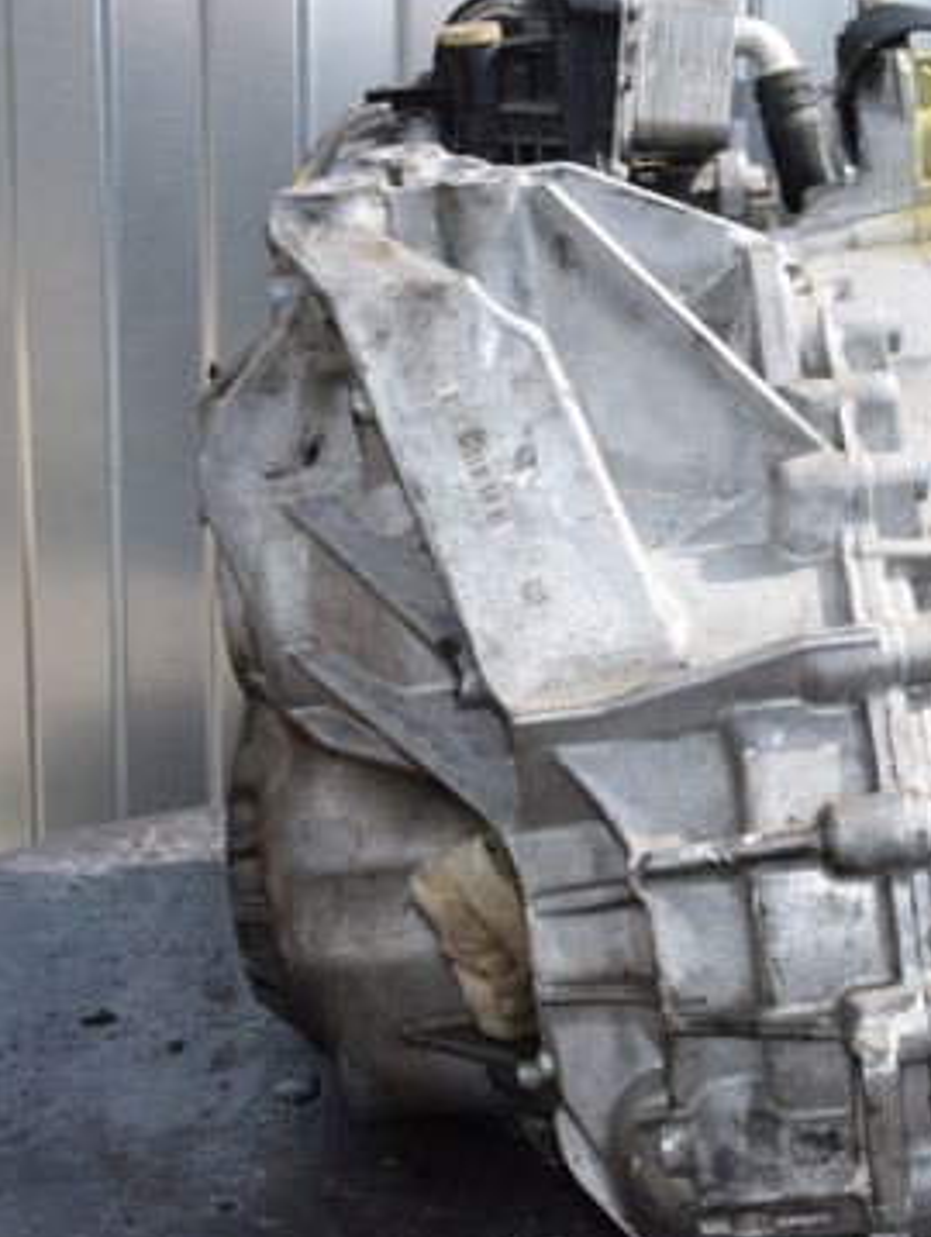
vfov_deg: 25.3
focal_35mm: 77
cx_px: 624
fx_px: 2756
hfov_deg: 19.1
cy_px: 617
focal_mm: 30
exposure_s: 1/200
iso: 800
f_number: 18
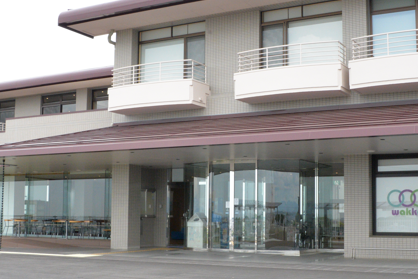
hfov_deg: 36.2
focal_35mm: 55
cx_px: 226
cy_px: 159
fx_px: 639
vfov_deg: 24.6
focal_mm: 28
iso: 3200
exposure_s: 1/800
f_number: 14
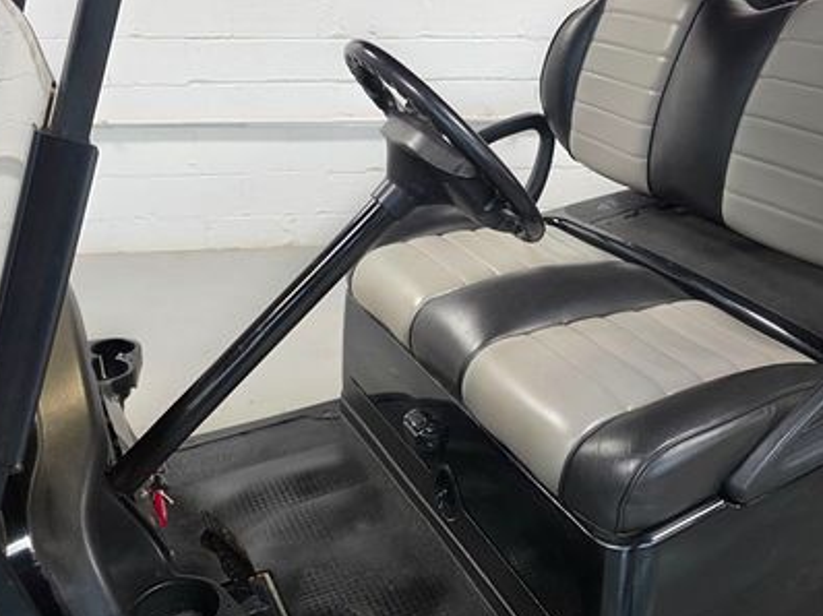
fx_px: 879
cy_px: 329
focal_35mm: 37
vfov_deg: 38.6
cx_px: 498
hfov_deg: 49.8
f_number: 1.7
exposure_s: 1/120
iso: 160
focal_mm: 6.3
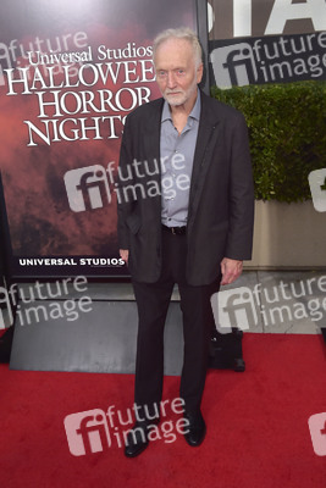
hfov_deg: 41.1
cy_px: 244
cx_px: 163
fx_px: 434
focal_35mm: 32
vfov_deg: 58.7
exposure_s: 1/320
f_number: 6.3
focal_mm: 32
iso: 500
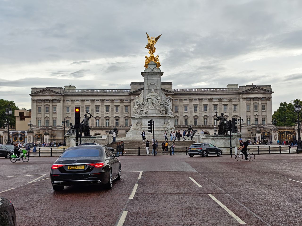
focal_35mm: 46
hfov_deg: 41.2
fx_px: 401
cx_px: 151
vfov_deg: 31.5
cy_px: 113
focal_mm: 5.4
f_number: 1.6
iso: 50
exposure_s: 1/1100
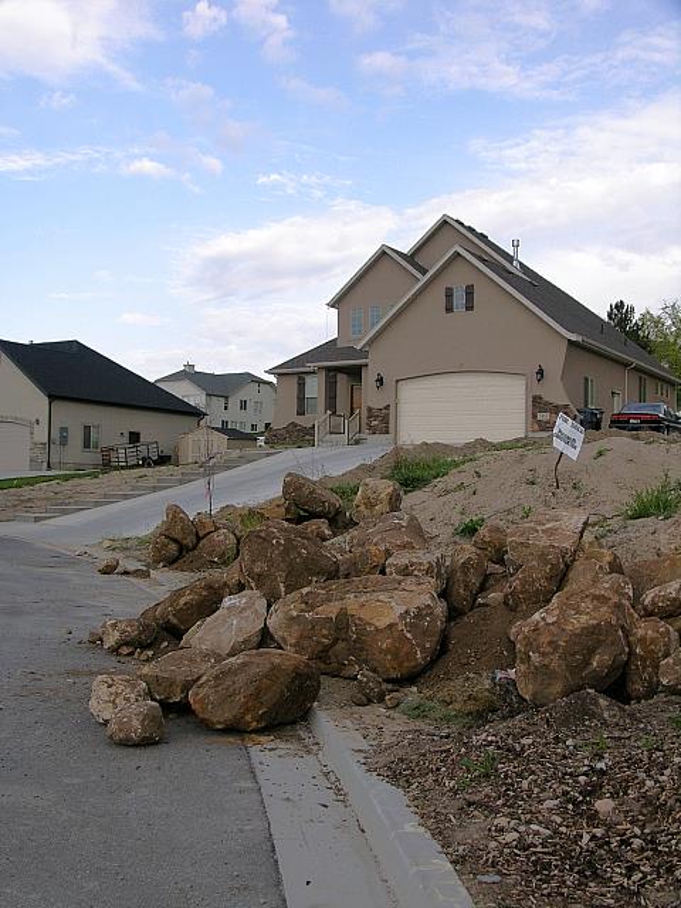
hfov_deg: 38.7
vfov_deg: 50.1
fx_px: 971
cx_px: 340
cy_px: 454
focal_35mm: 37
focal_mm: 9.5
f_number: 4.5
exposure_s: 1/141
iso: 50
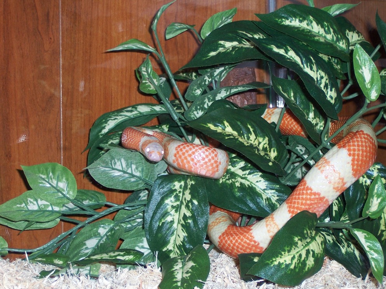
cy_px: 144
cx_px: 193
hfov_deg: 18.2
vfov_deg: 13.7
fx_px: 1204
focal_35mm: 108
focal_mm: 18
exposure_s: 1/125
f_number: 4.8
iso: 80
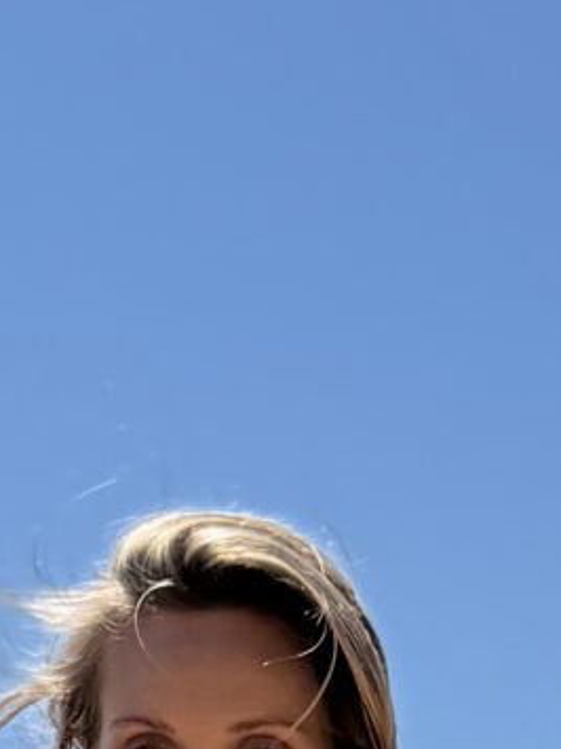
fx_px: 3741
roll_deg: +0.8
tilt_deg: +1.8
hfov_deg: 8.6
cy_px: 1582
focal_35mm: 173
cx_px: 386
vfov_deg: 10.4
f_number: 1.78
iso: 80
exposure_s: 1/8130
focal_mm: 6.76
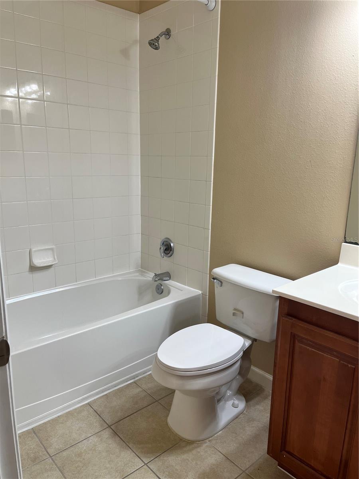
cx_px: 180
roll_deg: -0.9
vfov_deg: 67.3
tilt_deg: -12.4
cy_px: 240
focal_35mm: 26
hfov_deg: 53.1
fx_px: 360
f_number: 1.6
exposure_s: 1/120
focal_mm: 5.1
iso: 50
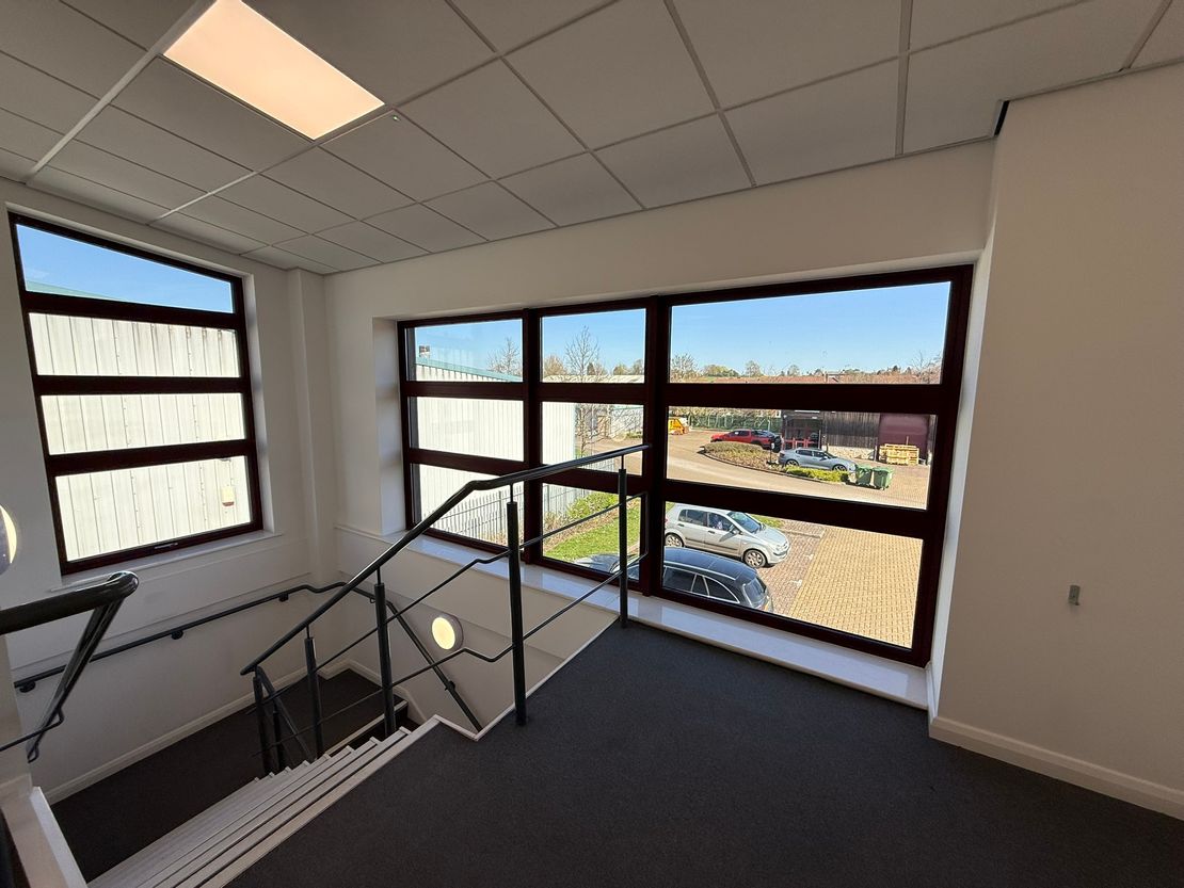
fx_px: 479
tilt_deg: -7.1
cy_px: 444
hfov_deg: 102.1
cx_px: 592
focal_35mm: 14
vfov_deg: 85.7
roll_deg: +0.7
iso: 50
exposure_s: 1/522
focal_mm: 2.22
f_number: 2.2
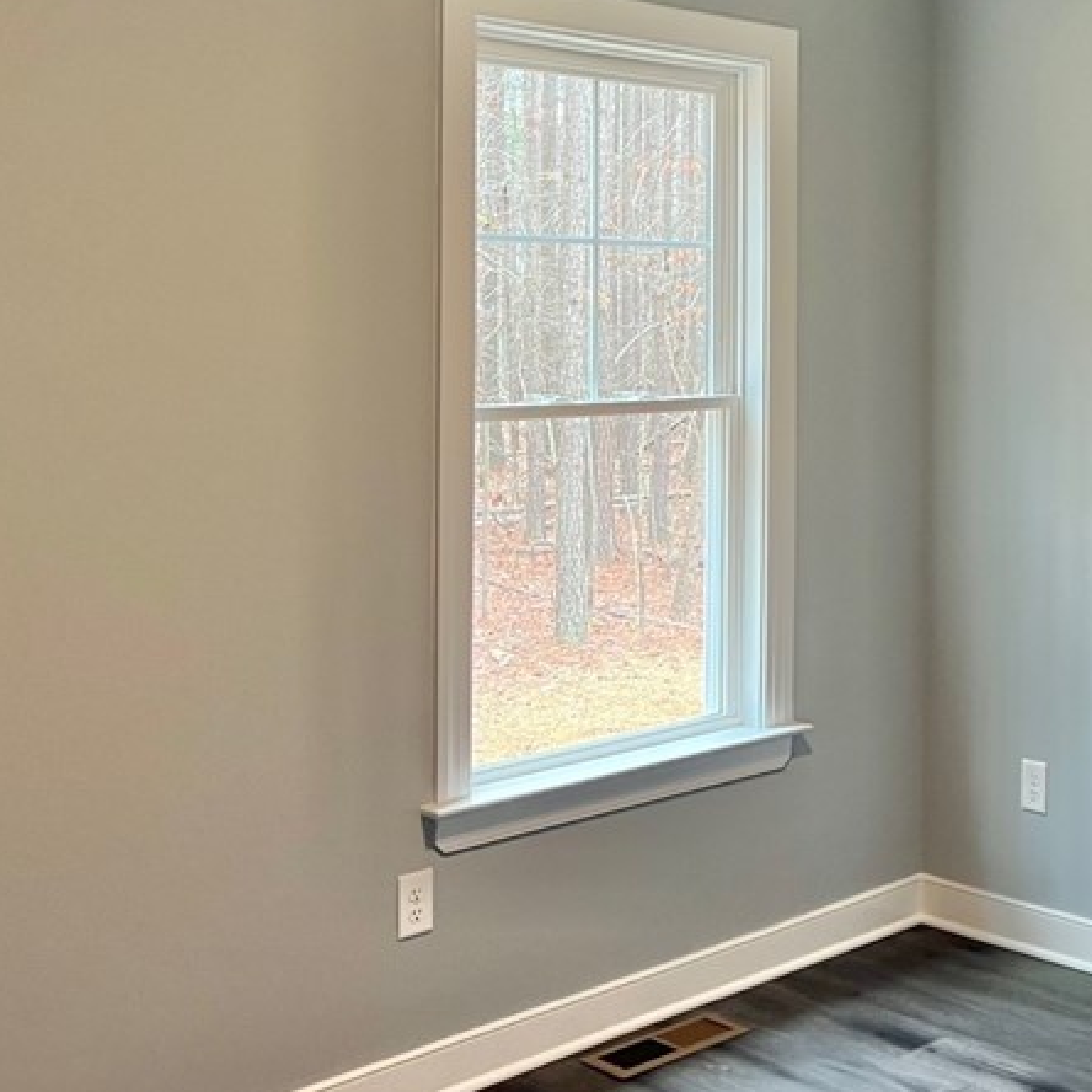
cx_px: 971
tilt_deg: +0.5
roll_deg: -1.3
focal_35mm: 53
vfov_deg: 31.7
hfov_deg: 30.8
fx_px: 1892
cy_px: 303
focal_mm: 5.7
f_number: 1.5
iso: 100
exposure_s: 1/60
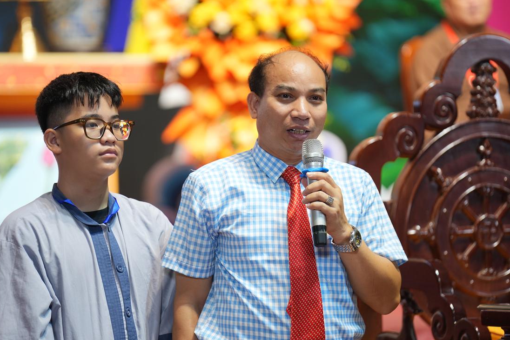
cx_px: 238
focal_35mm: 219
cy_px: 186
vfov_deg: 6.3
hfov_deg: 9.4
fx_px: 3103
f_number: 2.8
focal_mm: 200
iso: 1000
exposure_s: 1/100
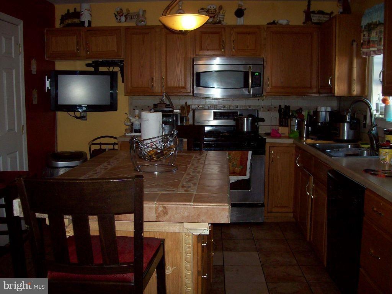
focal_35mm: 36
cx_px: 196
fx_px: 408
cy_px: 147
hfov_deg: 51.4
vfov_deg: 39.7
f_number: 2.7
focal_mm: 6
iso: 80
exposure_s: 1/64
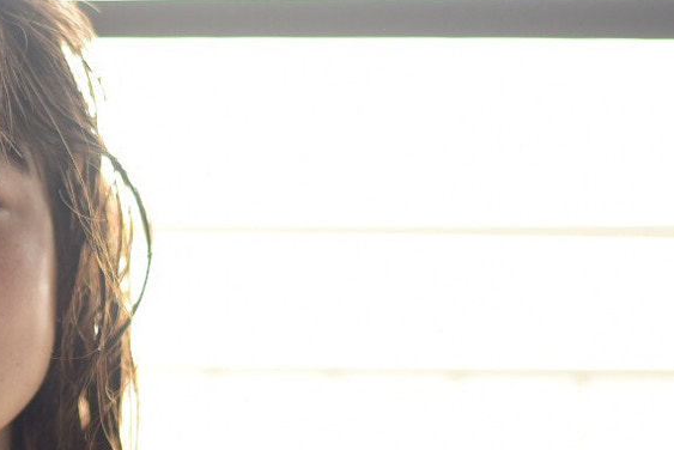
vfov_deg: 9.7
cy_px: 313
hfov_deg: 14.1
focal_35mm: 142
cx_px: -93
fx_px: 2660
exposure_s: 1/250
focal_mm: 50
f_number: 1.8
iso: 320
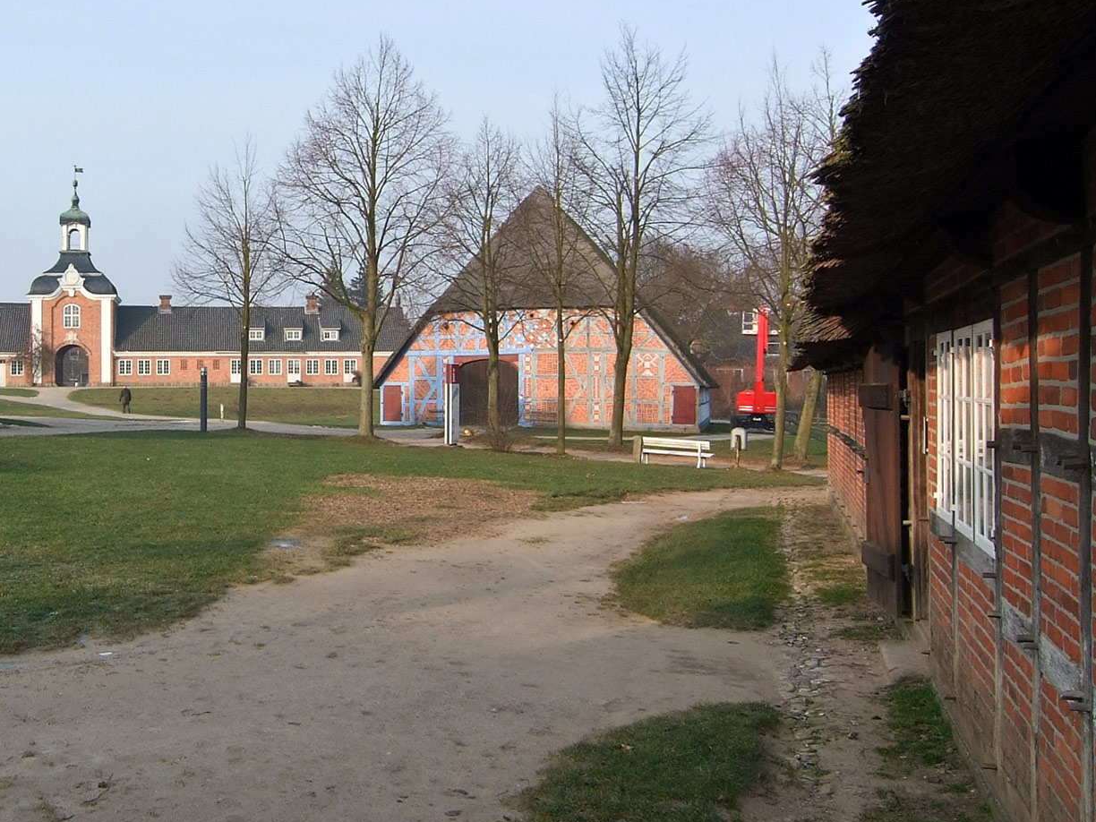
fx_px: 918
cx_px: 257
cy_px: 480
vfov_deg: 48.0
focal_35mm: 29
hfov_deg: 58.1
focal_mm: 12
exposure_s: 1/250
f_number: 8
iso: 200
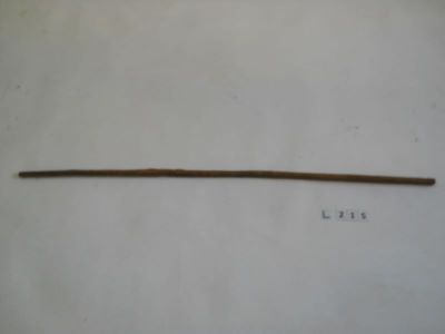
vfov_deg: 35.1
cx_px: 222
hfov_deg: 45.8
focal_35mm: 41
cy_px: 167
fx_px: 527
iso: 80
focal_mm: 6.72
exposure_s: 1/50
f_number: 3.1
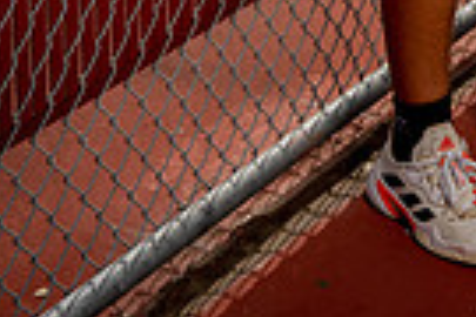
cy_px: -465
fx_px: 1891
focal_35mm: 143
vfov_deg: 8.7
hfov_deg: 14.1
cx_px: 511
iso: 50
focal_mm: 43
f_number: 7.1
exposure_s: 1/250
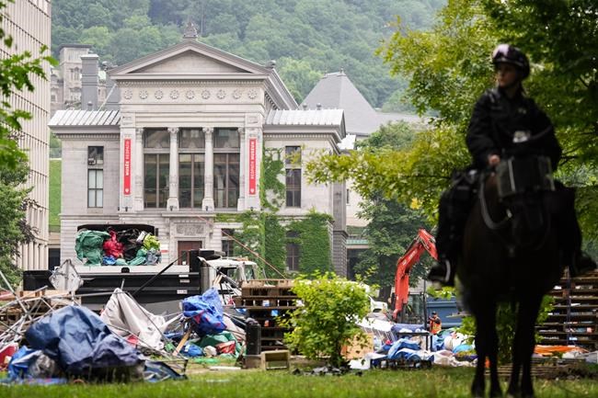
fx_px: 2341
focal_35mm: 141
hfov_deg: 14.6
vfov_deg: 9.7
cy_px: 199
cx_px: 299
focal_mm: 94
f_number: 2.8
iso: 400
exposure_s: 1/800
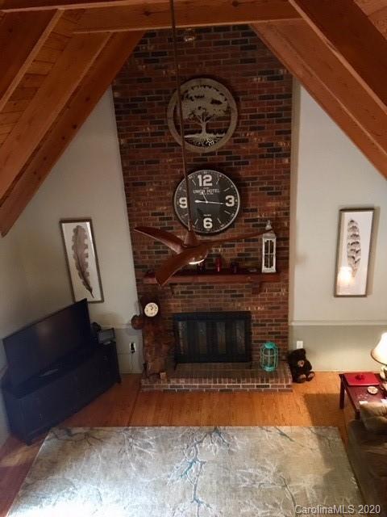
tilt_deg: -19.2
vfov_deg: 61.7
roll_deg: +2.3
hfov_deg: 48.2
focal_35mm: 29
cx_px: 194
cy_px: 258
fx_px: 432
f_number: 2.2
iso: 80
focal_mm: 4.15
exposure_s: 1/4
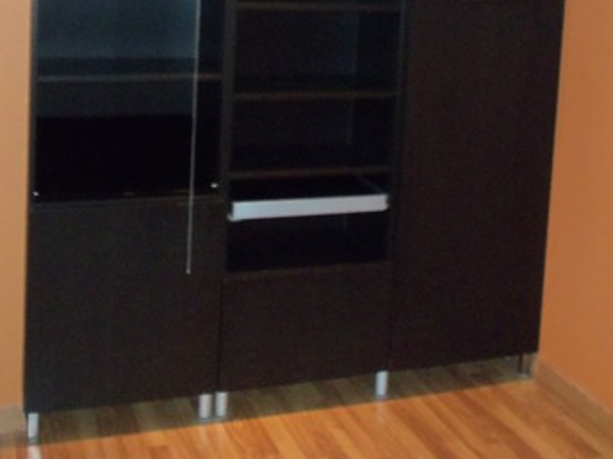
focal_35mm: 54
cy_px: 34
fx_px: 956
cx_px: 287
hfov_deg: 35.5
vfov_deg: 26.0
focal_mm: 5.2
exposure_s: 1/30
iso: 200
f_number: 3.4
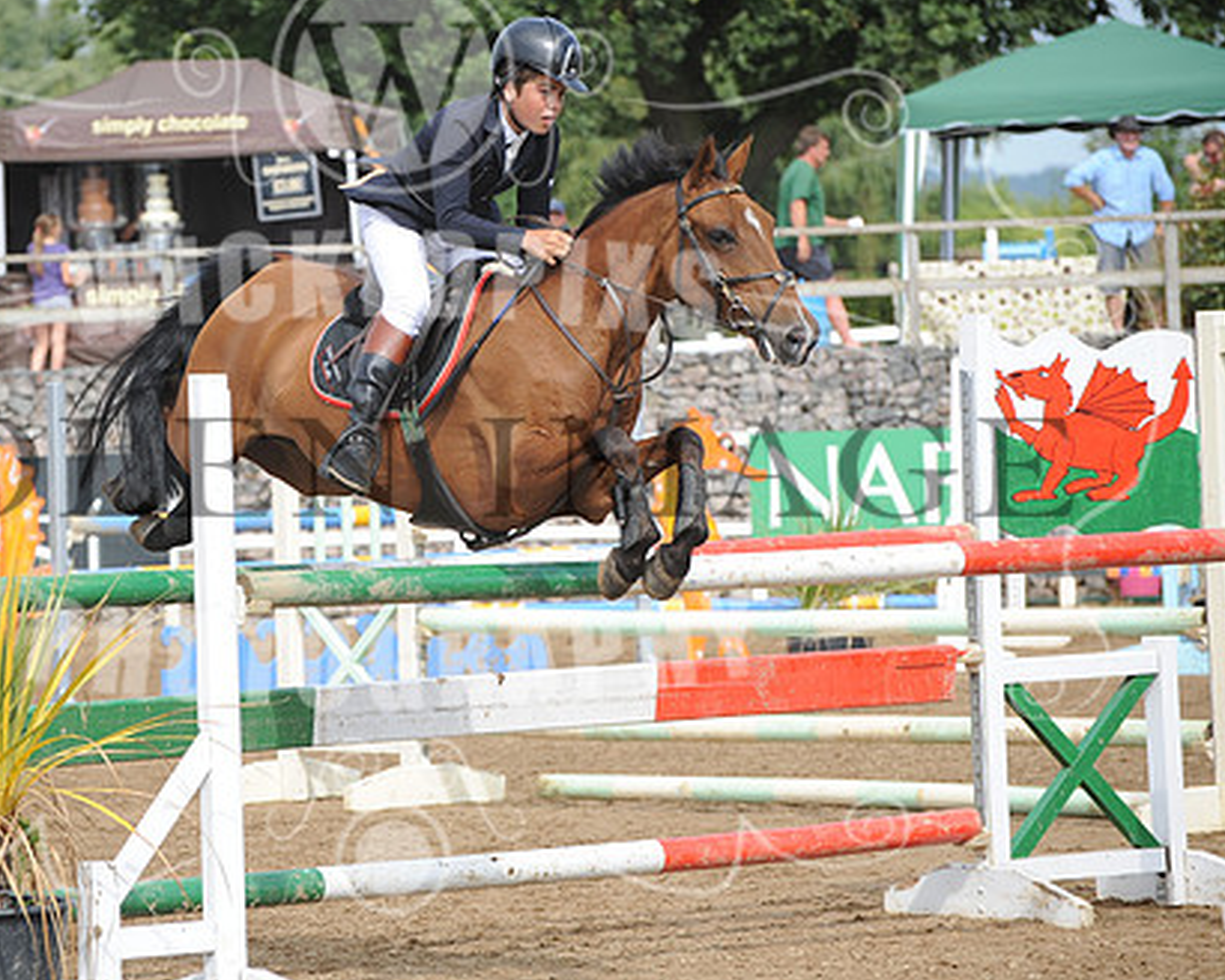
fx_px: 7940
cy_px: 433
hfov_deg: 8.8
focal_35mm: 219
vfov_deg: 7.1
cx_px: 394
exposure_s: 1/1000
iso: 320
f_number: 5.6
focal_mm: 165
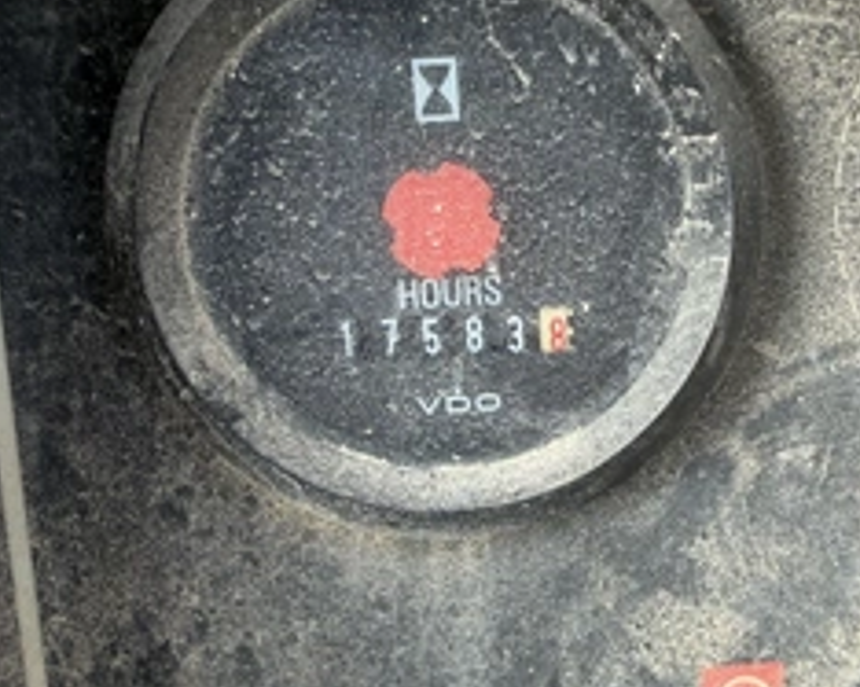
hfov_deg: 43.1
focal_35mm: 40
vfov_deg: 37.3
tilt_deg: -11.5
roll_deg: +2.1
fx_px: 1018
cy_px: 367
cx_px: 720
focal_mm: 2.22
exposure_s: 1/121
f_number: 2.2
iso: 64
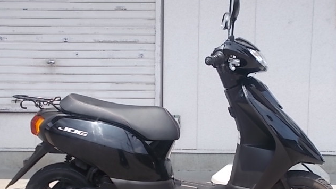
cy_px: 126
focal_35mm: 43
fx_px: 383
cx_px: 167
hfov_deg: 47.3
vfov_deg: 27.6
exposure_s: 1/320
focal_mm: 6.9
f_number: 3.9
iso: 80
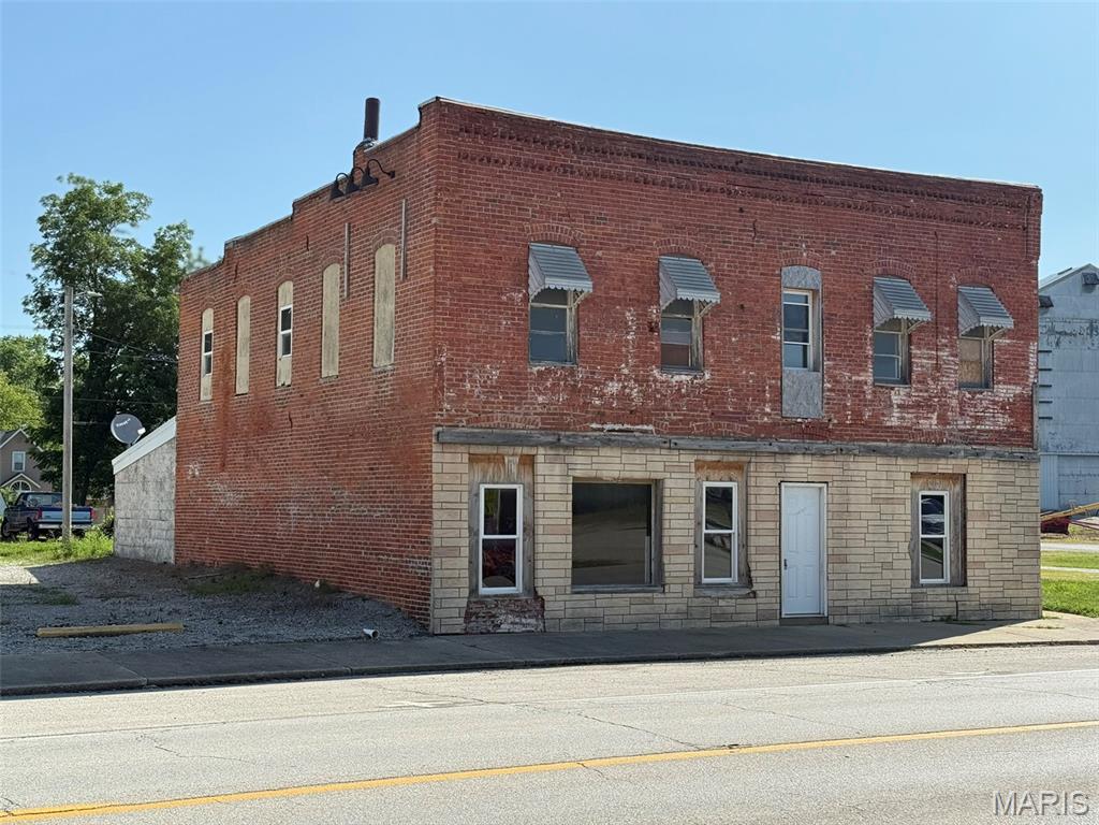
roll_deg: -0.4
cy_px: 412
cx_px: 550
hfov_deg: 39.7
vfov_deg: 30.3
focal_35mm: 48
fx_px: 1524
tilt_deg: +4.7
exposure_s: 1/5587
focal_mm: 6.76
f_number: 1.78
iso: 100
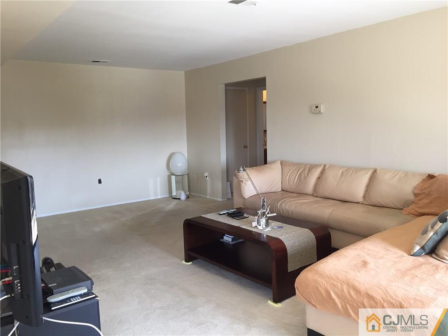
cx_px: 224
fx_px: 375
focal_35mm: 29
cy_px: 168
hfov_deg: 61.7
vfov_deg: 48.2
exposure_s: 1/30
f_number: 2.2
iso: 64
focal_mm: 4.15
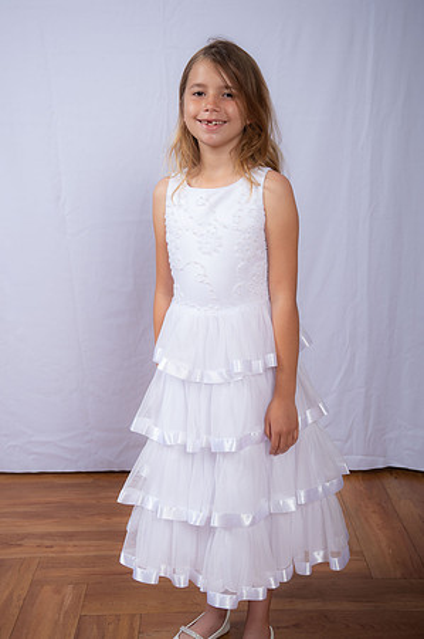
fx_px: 885
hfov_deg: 26.9
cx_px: 212
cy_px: 320
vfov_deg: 39.6
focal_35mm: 50
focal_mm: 50
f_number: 7.1
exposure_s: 1/160
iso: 250
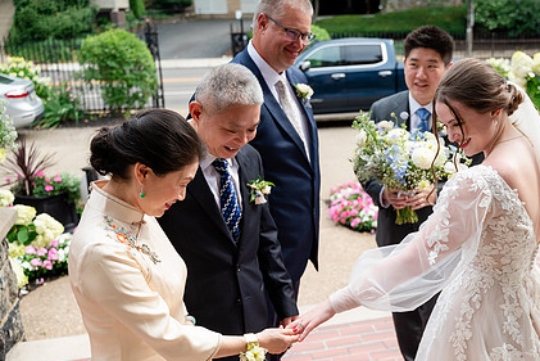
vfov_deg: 29.7
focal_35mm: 45
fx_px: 675
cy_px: 233
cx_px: 351
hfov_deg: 43.1
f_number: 3.2
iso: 1250
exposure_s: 1/5000
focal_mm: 31
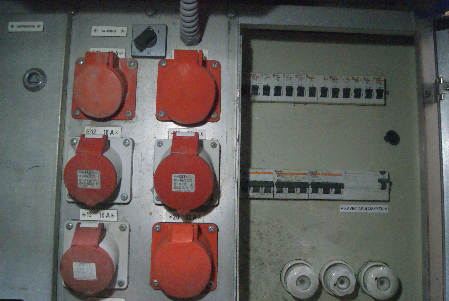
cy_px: 150
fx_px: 375
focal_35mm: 30
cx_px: 224
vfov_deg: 43.7
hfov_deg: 61.9
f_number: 5.6
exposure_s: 1/30
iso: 3200
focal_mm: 20
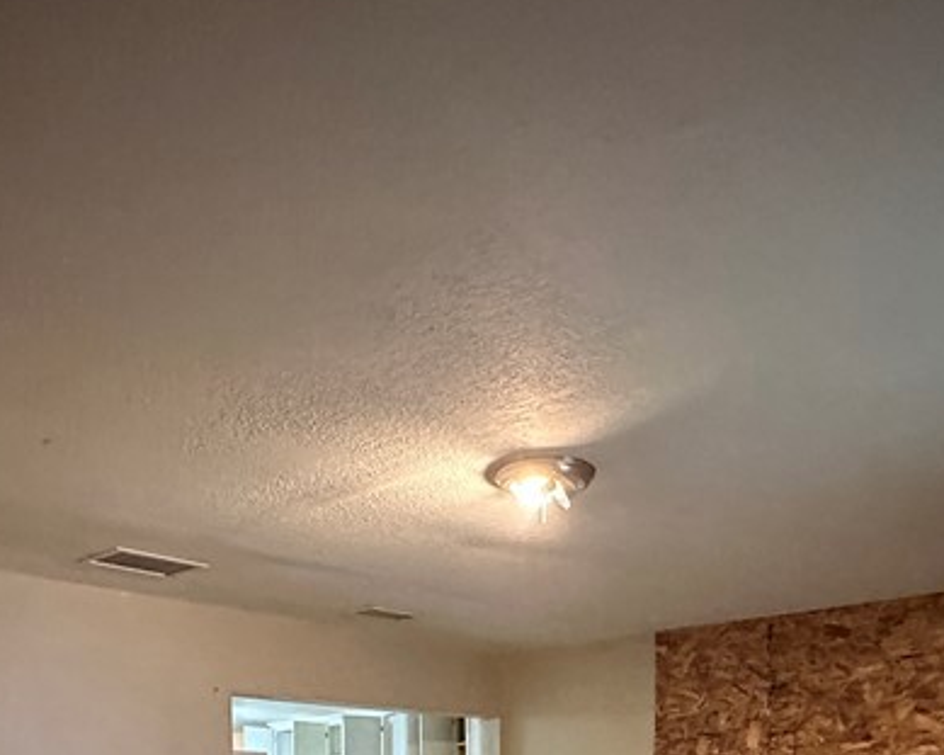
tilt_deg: -1.2
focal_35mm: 36
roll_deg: +0.7
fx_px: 1006
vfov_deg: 35.5
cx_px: 432
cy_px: 818
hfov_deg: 50.2
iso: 1000
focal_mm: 2.22
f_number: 2.2
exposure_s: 1/40
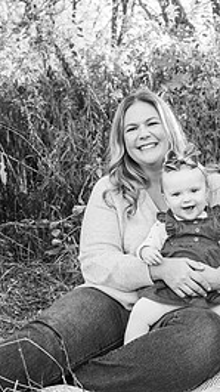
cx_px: 223
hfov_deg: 15.2
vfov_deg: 27.2
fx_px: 809
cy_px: 211
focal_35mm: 78
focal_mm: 34
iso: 640
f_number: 4.5
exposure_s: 1/320
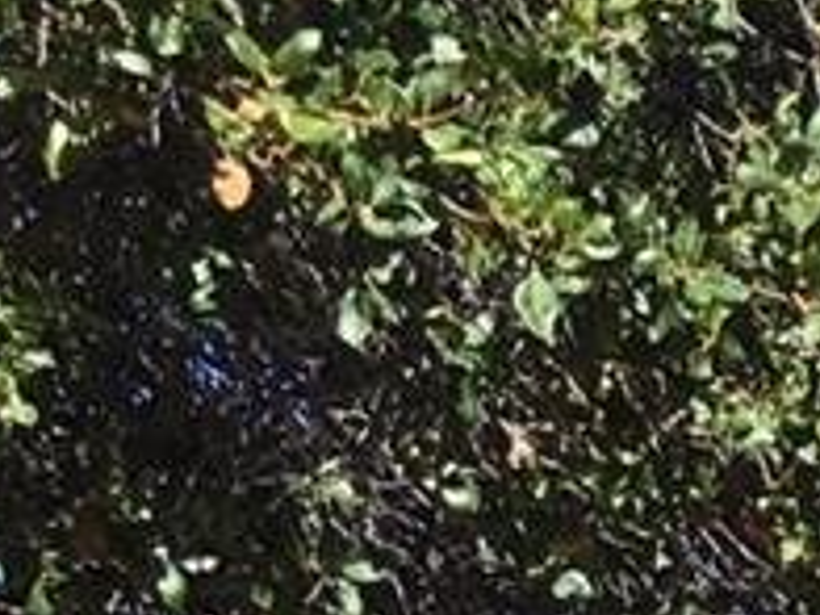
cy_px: 1774
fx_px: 5259
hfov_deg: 7.7
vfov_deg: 6.2
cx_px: 2544
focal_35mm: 222
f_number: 2.2
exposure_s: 1/1115
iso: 25
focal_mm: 4.15
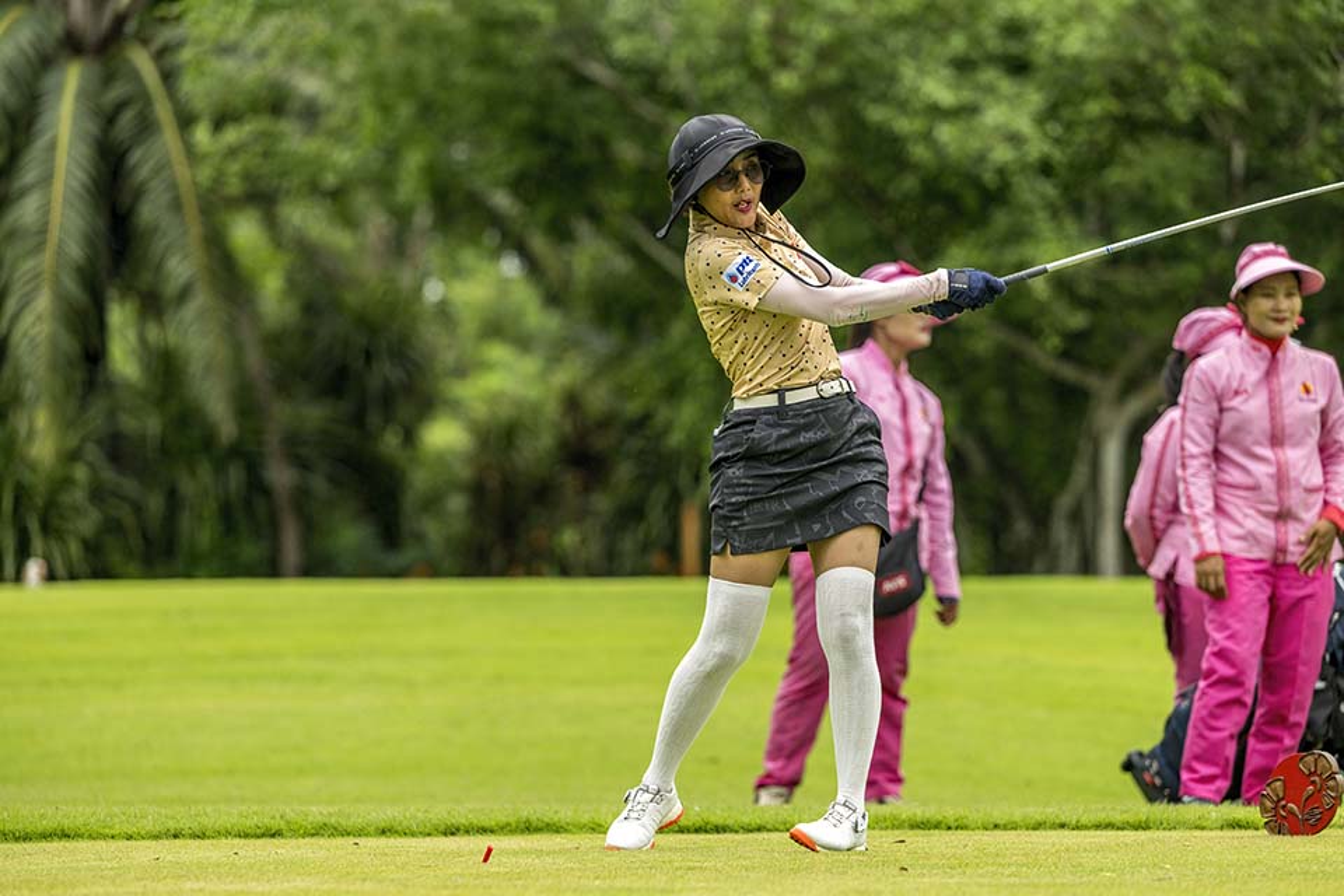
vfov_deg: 8.1
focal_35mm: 170
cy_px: 448
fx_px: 6346
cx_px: 672
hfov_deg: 12.1
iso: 1250
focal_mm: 170
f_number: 3.5
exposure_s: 1/5000
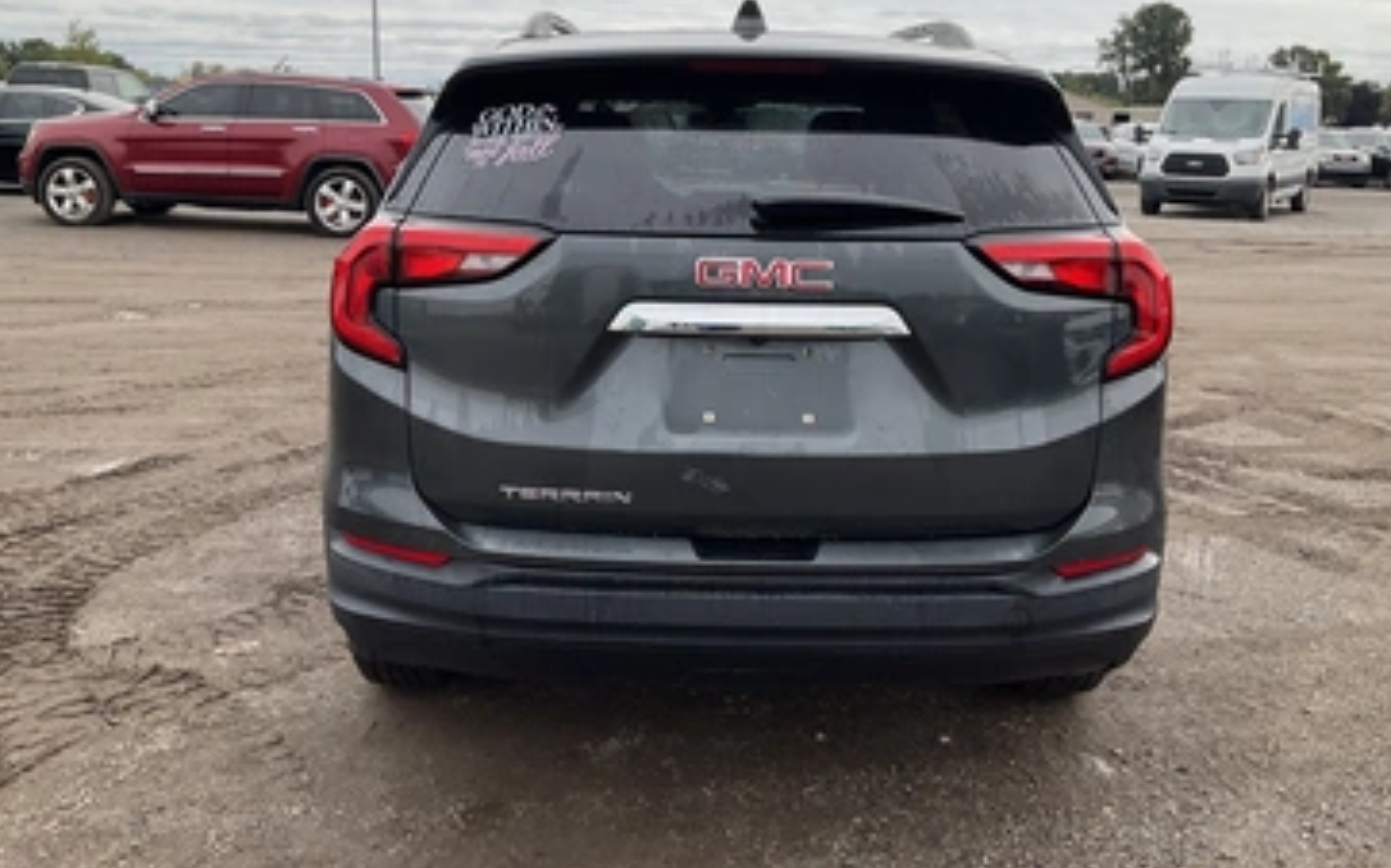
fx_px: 1289
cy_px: 315
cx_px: 703
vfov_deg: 37.0
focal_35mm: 34
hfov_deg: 56.7
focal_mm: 3
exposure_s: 1/1490
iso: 25
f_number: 1.8
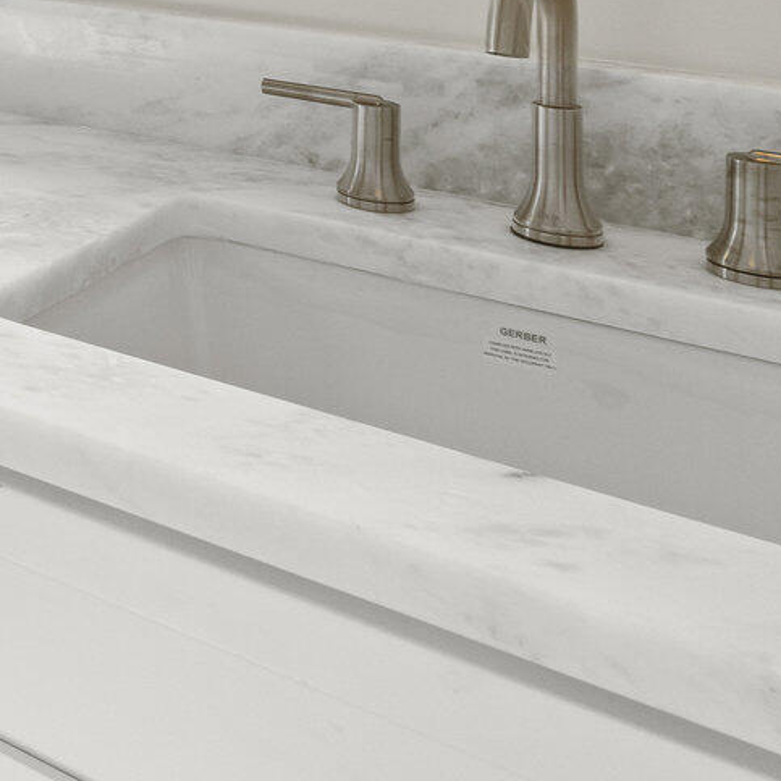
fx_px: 1378
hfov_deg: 24.4
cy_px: -224
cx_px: -401
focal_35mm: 54
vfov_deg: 26.9
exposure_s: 1/5
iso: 400
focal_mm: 10
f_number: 9
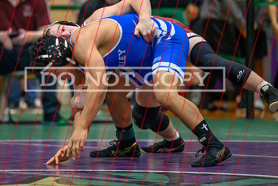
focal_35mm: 258
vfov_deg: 5.3
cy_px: 84
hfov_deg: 8.0
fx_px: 1993
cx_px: 93
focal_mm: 190
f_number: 2.8
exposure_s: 1/800
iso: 11400
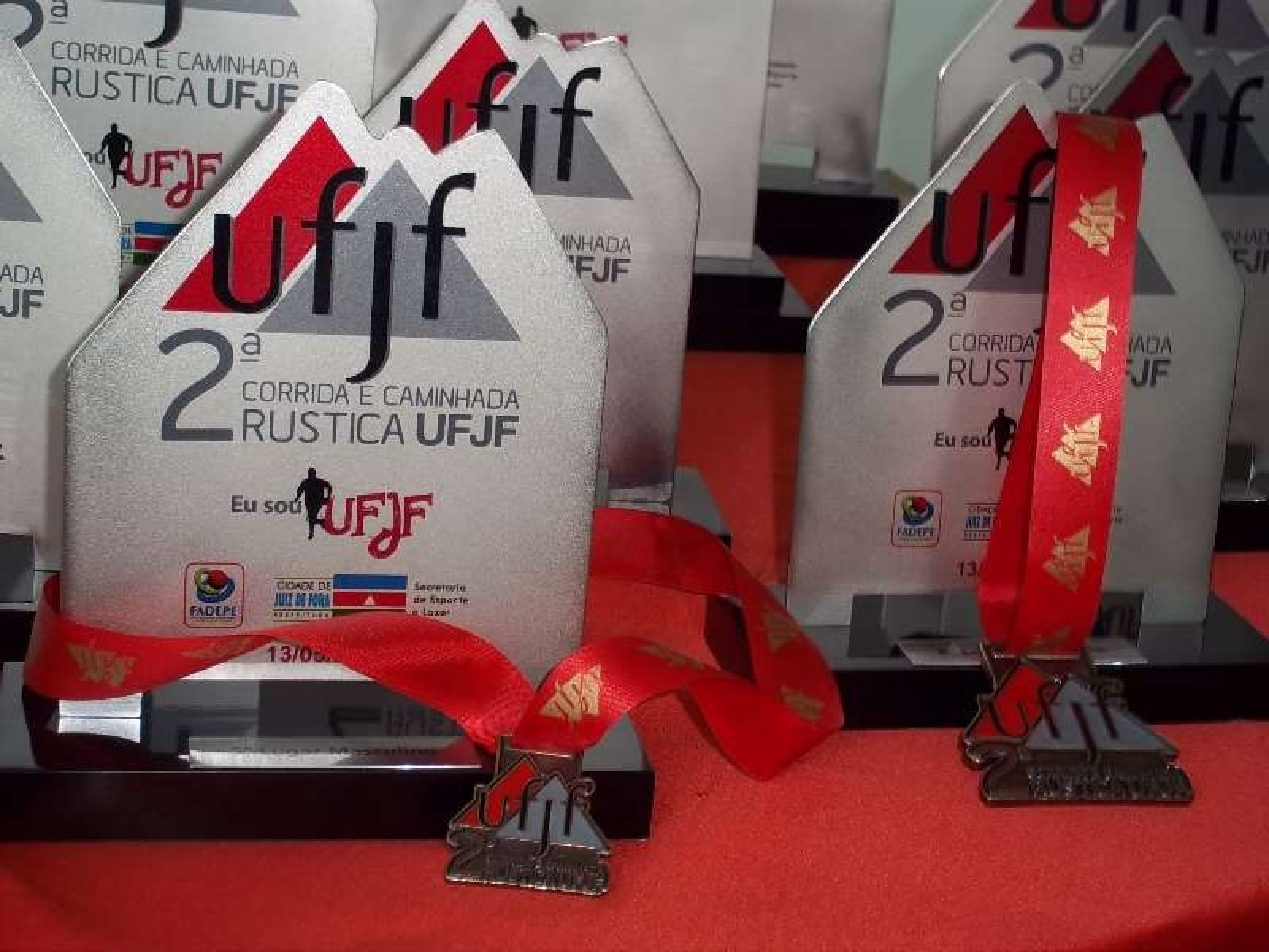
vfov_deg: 21.0
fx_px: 2566
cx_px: 634
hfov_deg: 27.8
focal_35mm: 70
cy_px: 476
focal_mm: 12.5
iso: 80
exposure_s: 1/50
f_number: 4.4
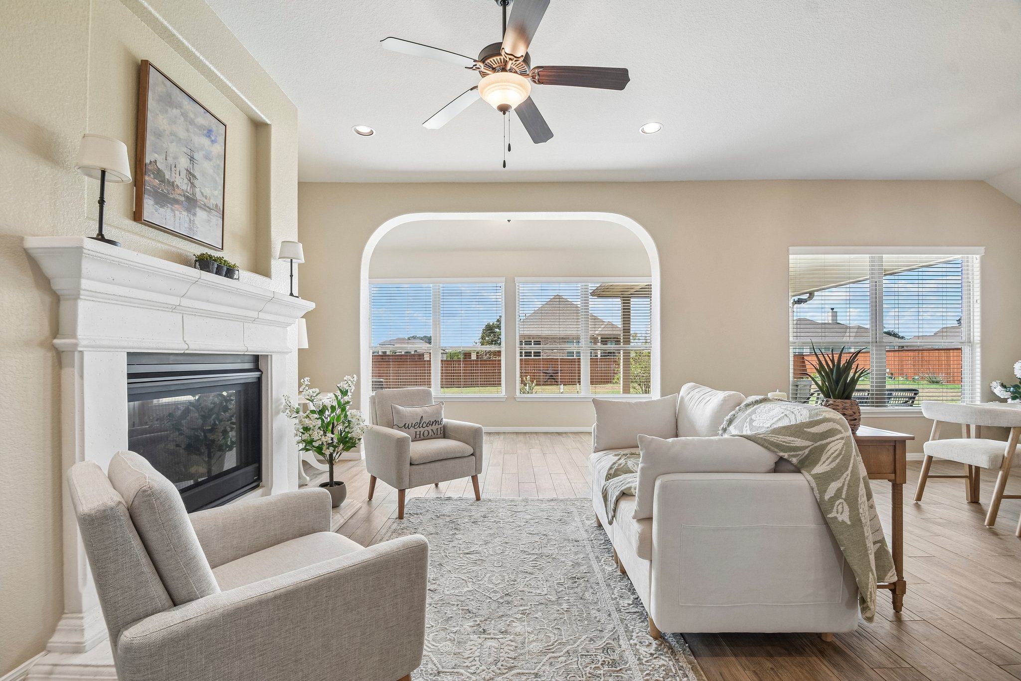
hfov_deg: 100.4
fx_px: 425
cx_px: 510
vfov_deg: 77.3
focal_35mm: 15
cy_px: 340
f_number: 8
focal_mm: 10
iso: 400
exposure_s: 1/50
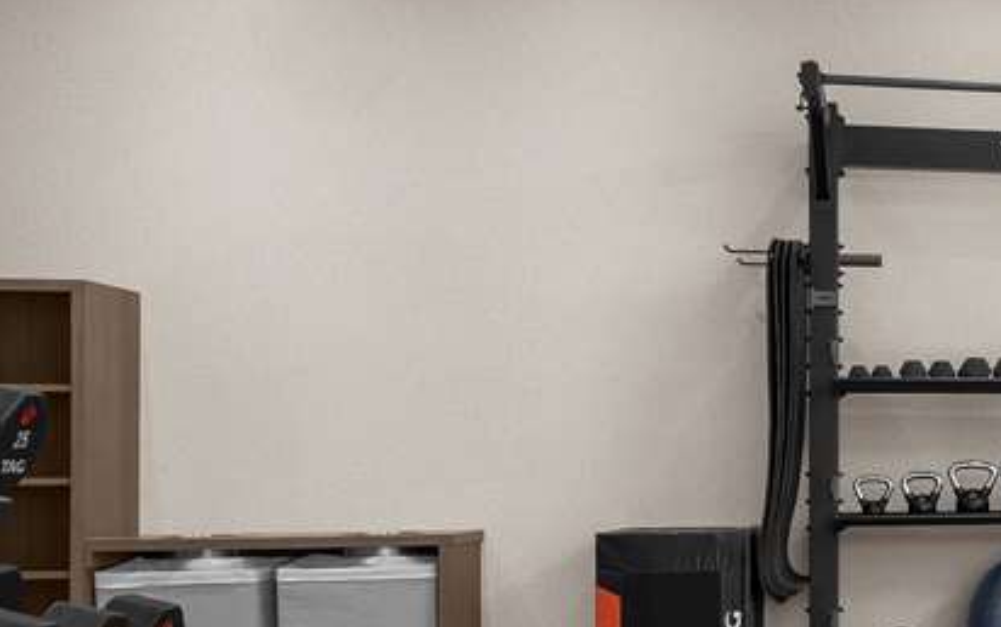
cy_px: 488
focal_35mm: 63
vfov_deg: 20.5
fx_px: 1720
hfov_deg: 26.0
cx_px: 1410
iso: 400
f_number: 8
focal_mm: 11.5
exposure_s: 1/15
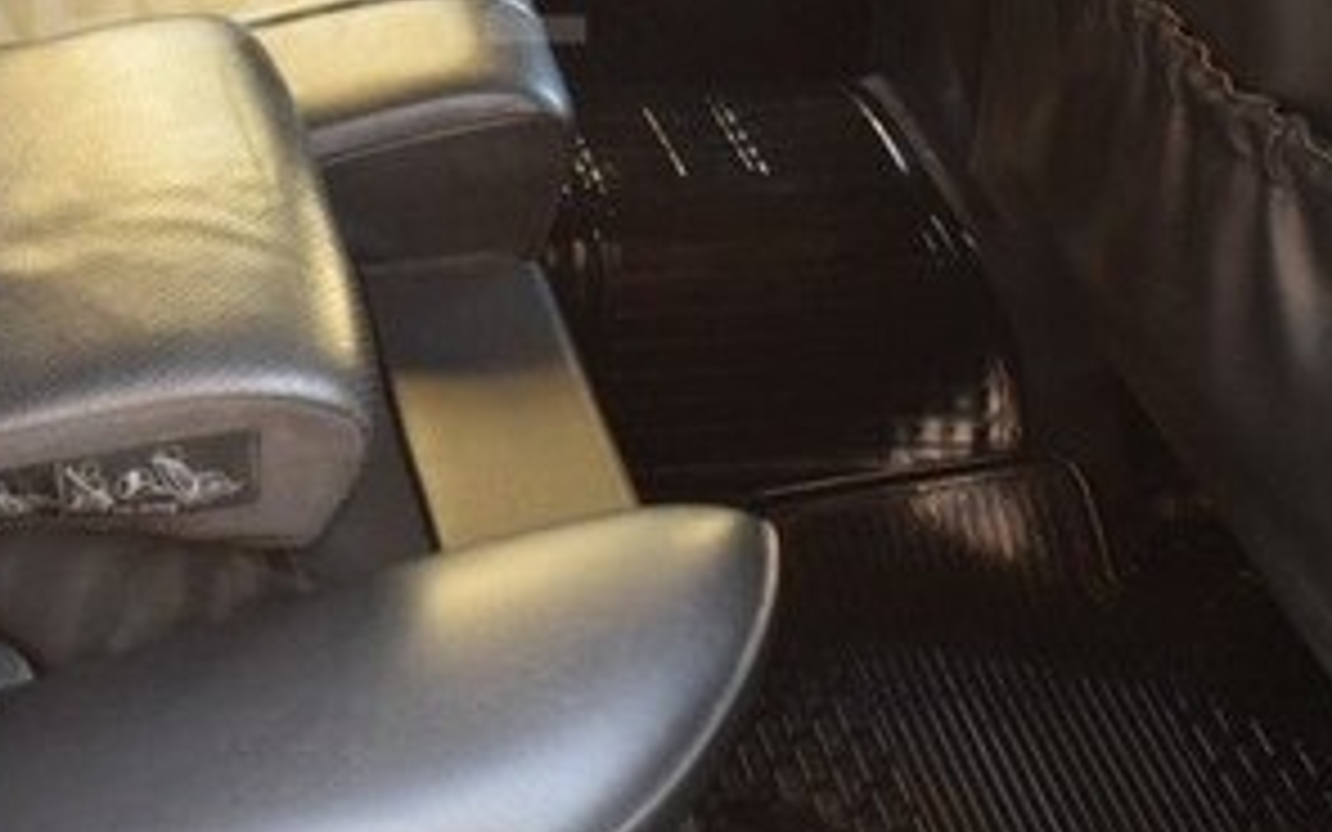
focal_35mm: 75
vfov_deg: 17.0
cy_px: -22
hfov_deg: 26.5
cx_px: 126
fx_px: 2723
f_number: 4
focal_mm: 22
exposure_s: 1/125
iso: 1600
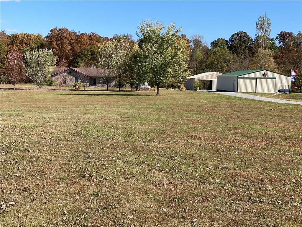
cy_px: 114
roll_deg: -1.7
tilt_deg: -5.2
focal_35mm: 52
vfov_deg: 28.0
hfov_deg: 36.8
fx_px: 454
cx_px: 151
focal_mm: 6
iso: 20
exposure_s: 1/1370
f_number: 2
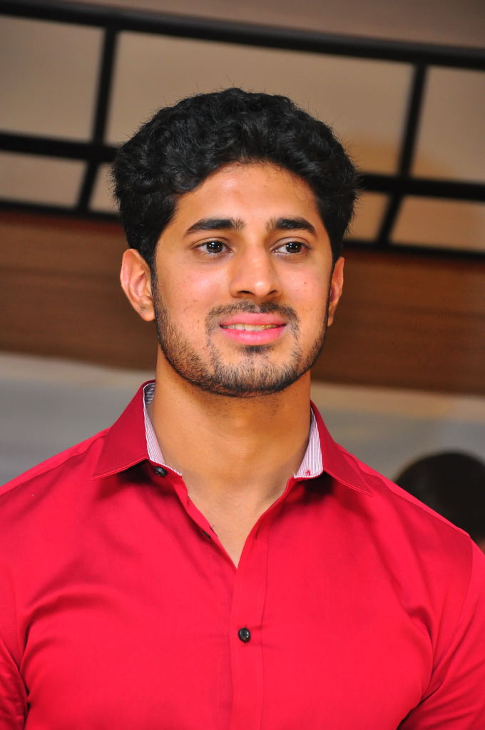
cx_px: 242
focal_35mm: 158
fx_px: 3191
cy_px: 365
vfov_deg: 13.1
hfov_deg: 8.7
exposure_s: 1/160
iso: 800
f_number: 5.6
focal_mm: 105
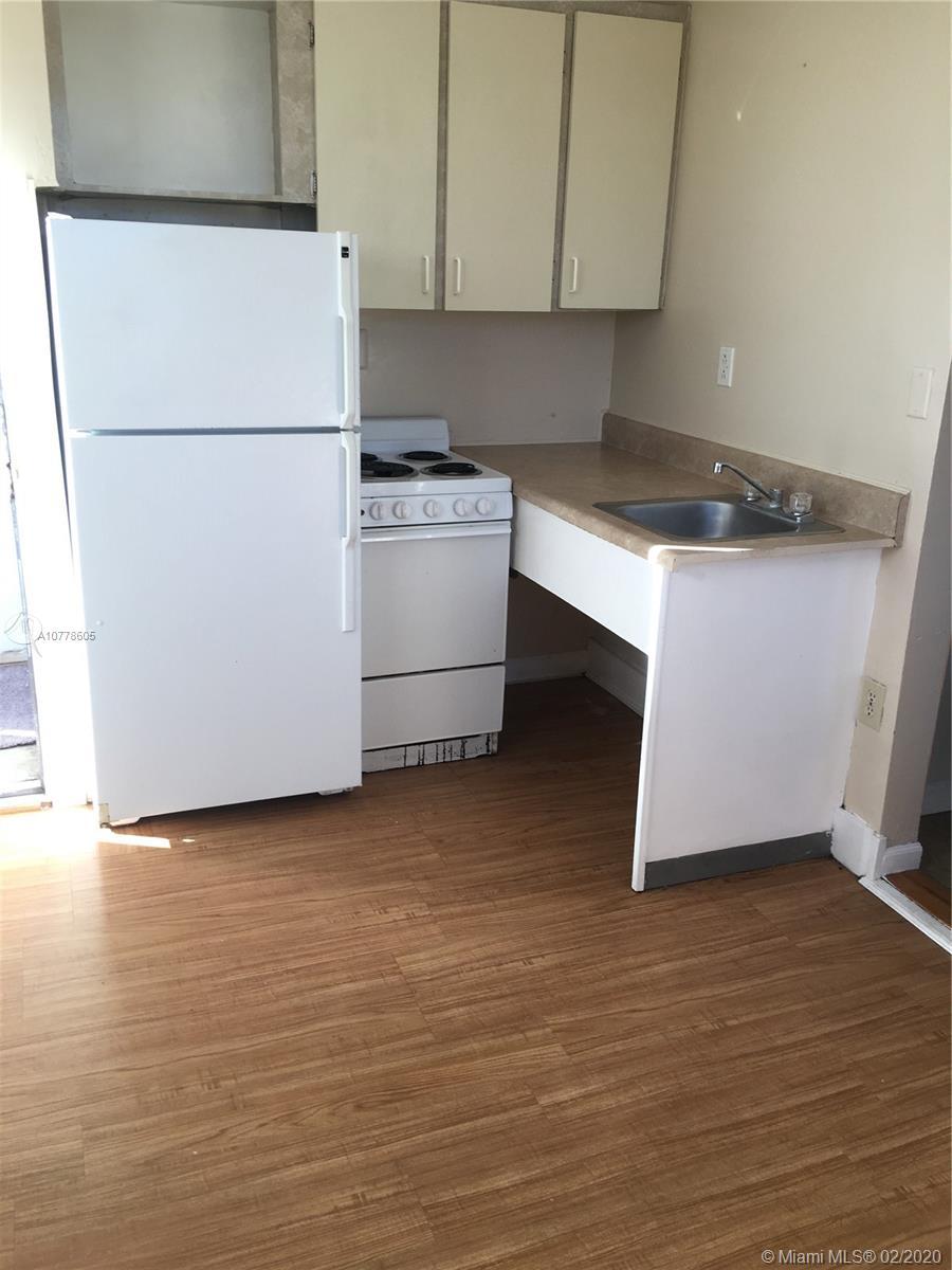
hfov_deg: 48.2
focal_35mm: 29
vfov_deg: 61.7
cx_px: 476
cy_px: 635
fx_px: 1063
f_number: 2.2
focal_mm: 4.15
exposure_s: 1/60
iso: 25
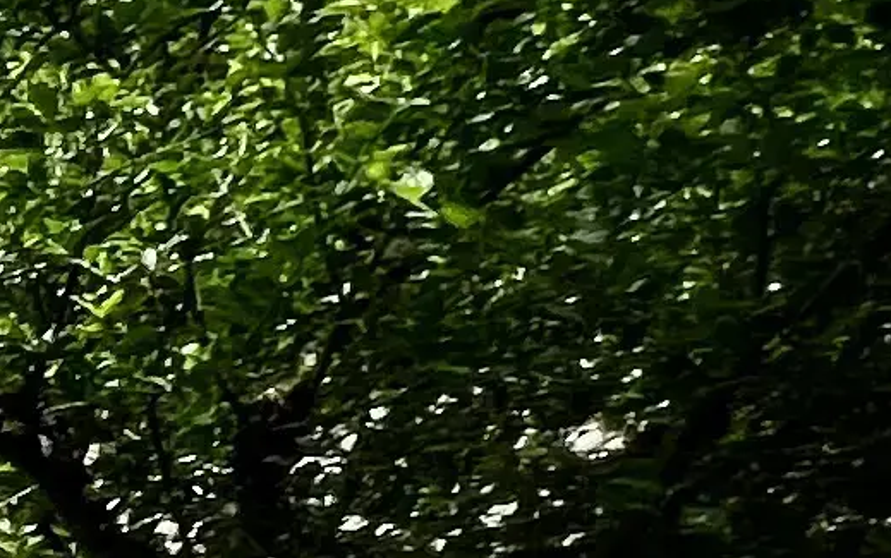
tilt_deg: +3.0
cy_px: 819
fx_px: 2600
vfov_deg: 11.8
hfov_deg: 9.5
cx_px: -2254
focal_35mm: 107
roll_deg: +0.5
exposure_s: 1/1672
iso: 32
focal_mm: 1.57
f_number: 1.8
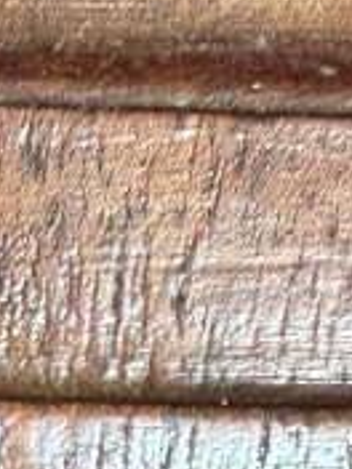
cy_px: 1172
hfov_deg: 8.4
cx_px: 69
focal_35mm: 177
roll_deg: -2.3
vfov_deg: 9.7
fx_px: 2400
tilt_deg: -33.9
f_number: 2.2
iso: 320
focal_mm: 2.22
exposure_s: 1/60
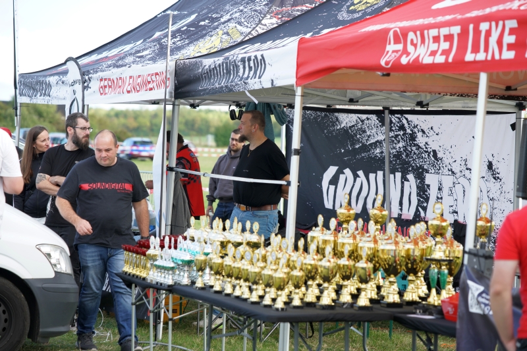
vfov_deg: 10.2
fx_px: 1976
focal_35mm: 135
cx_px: 264
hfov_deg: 15.2
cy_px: 176
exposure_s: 1/250
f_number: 4.5
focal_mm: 135
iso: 250
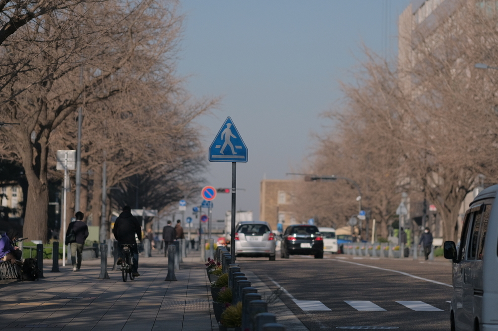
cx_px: 231
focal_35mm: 162
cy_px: 139
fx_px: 2239
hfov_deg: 12.7
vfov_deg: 8.5
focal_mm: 90
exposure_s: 1/30000
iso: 800
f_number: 2
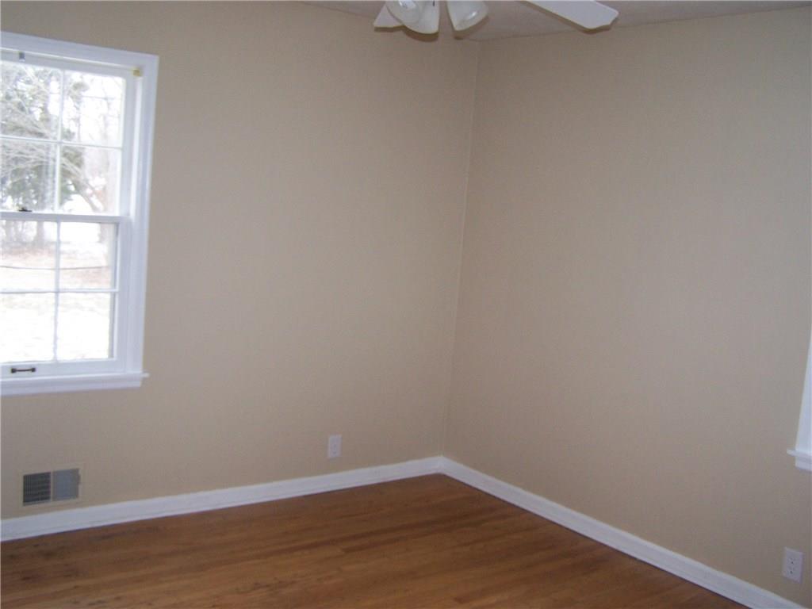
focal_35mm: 38
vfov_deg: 37.7
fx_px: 891
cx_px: 406
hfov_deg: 49.0
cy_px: 304
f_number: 2.8
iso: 140
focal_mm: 6.3
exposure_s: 1/60
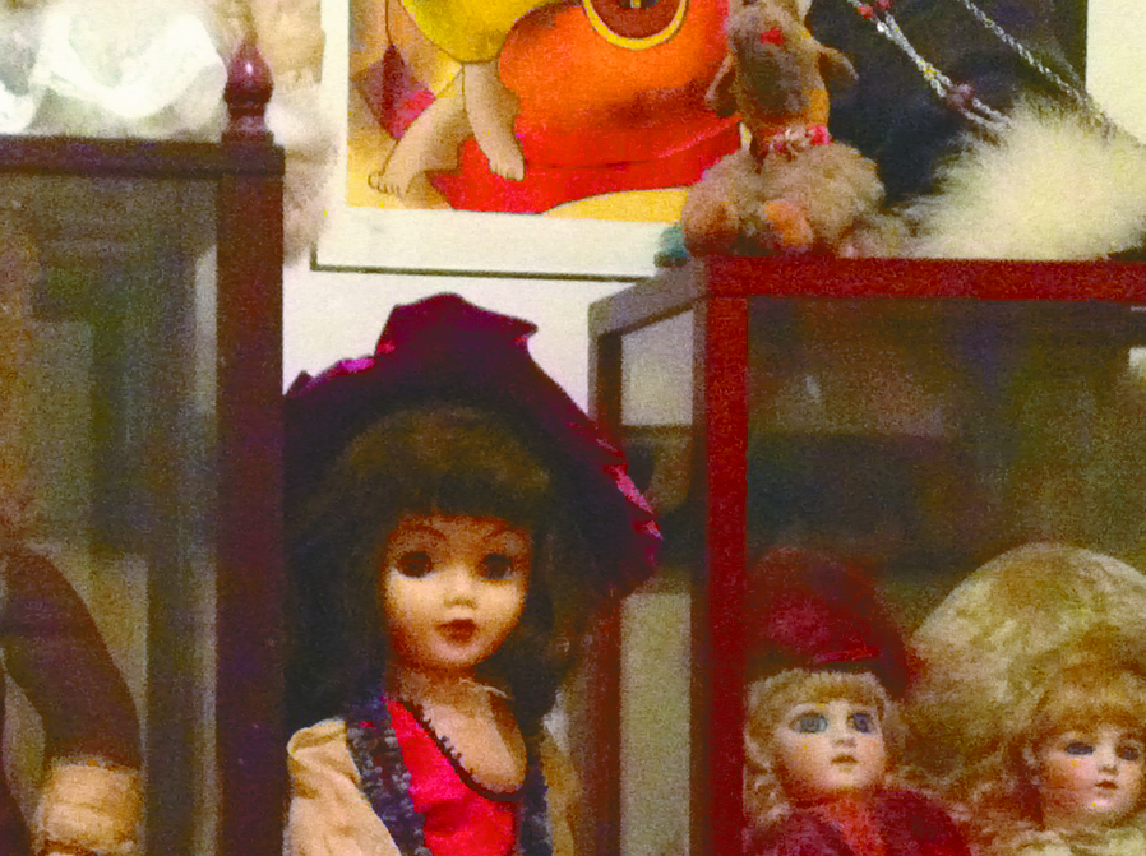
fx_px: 3339
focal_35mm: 101
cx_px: 393
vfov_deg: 14.5
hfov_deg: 19.4
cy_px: 740
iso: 800
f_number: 2.8
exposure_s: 1/15
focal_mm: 3.85
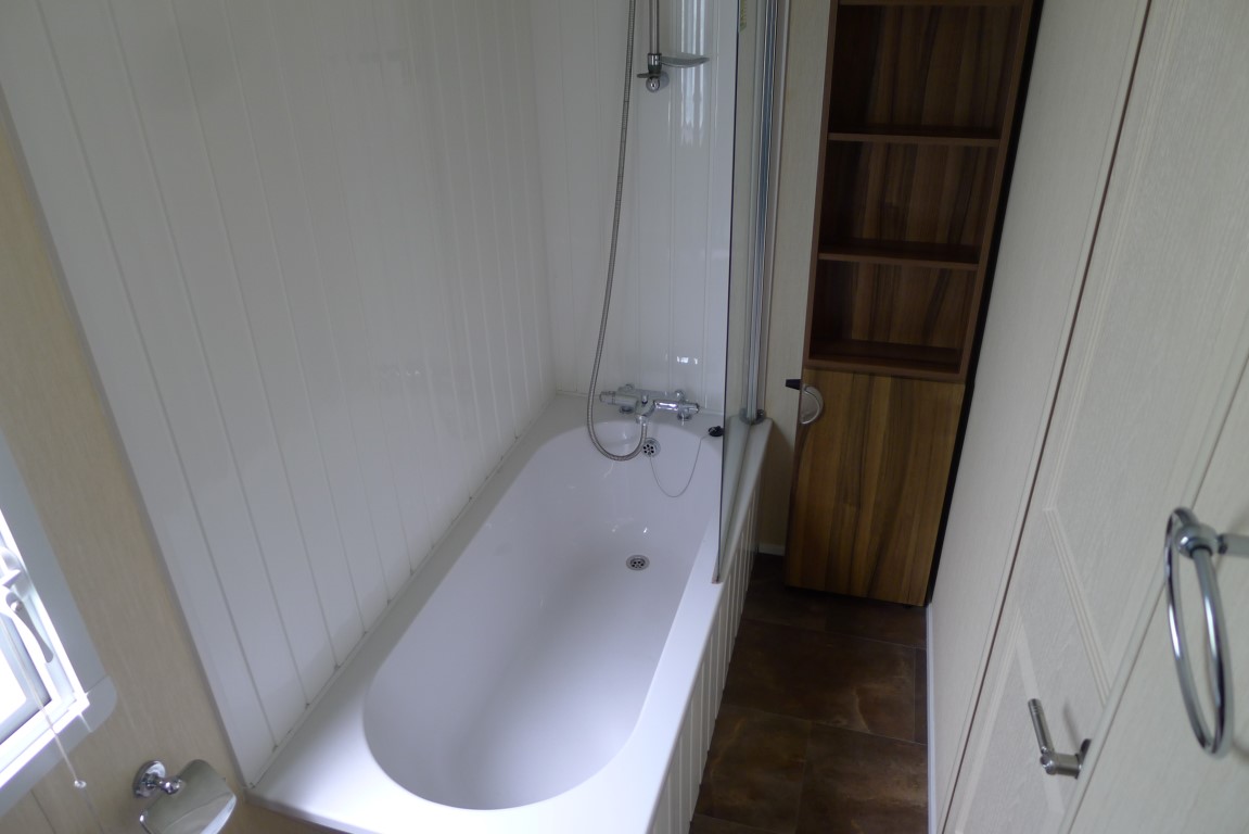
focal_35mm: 24
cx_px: 624
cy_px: 417
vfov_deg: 53.2
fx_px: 833
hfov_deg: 73.7
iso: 80
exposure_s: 1/60
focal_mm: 5.1
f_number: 2
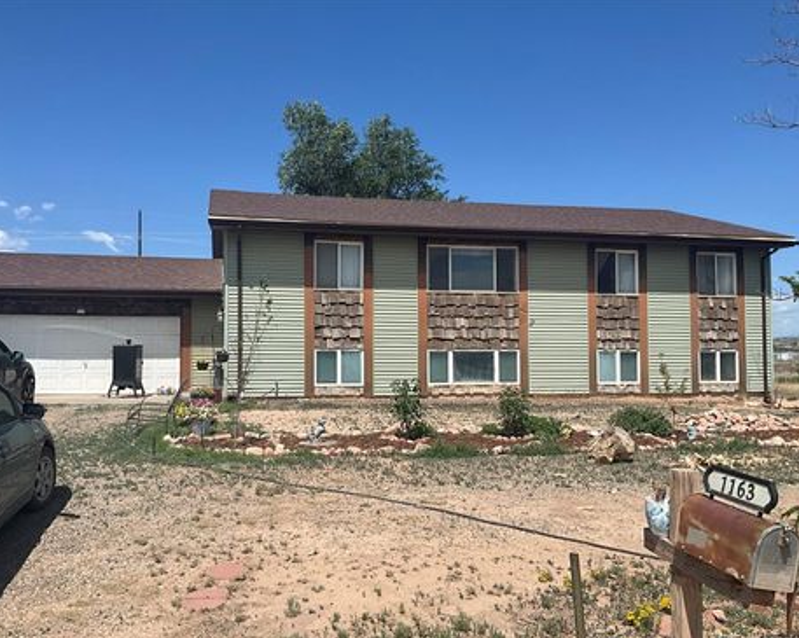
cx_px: 371
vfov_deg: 47.1
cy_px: 324
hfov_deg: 57.2
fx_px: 733
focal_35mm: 31
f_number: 1.8
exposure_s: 1/2801
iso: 25
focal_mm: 3
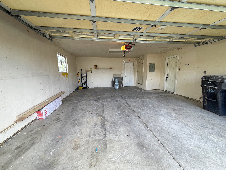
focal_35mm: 14
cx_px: 113
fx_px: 91
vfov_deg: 85.7
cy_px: 85
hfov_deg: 102.1
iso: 64
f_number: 2.2
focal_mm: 2.22
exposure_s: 1/120
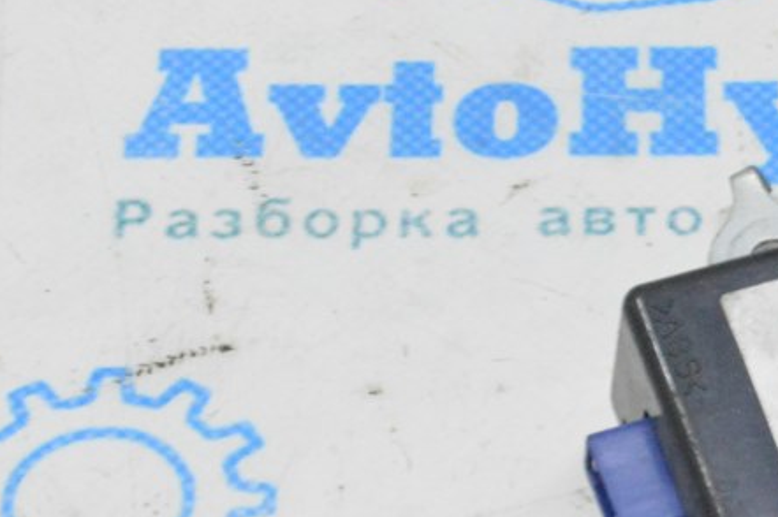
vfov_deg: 7.2
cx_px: 885
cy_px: 356
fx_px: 4128
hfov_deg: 10.6
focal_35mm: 191
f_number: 20
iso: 6400
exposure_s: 1/15
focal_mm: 55
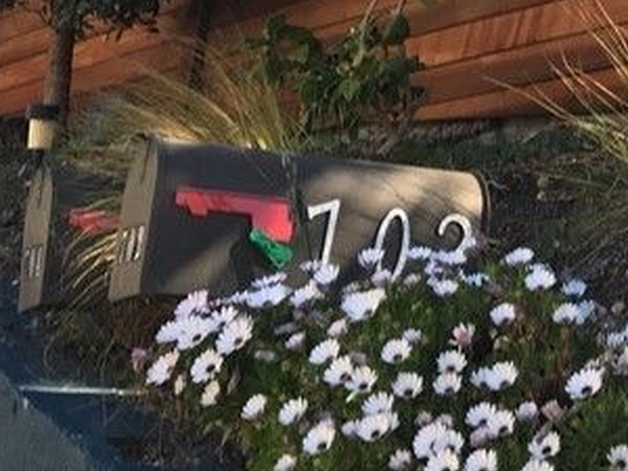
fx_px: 1796
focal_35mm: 99
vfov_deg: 14.5
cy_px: -75
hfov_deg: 18.1
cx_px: 879
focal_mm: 4.15
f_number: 2.2
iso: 25
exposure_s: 1/407
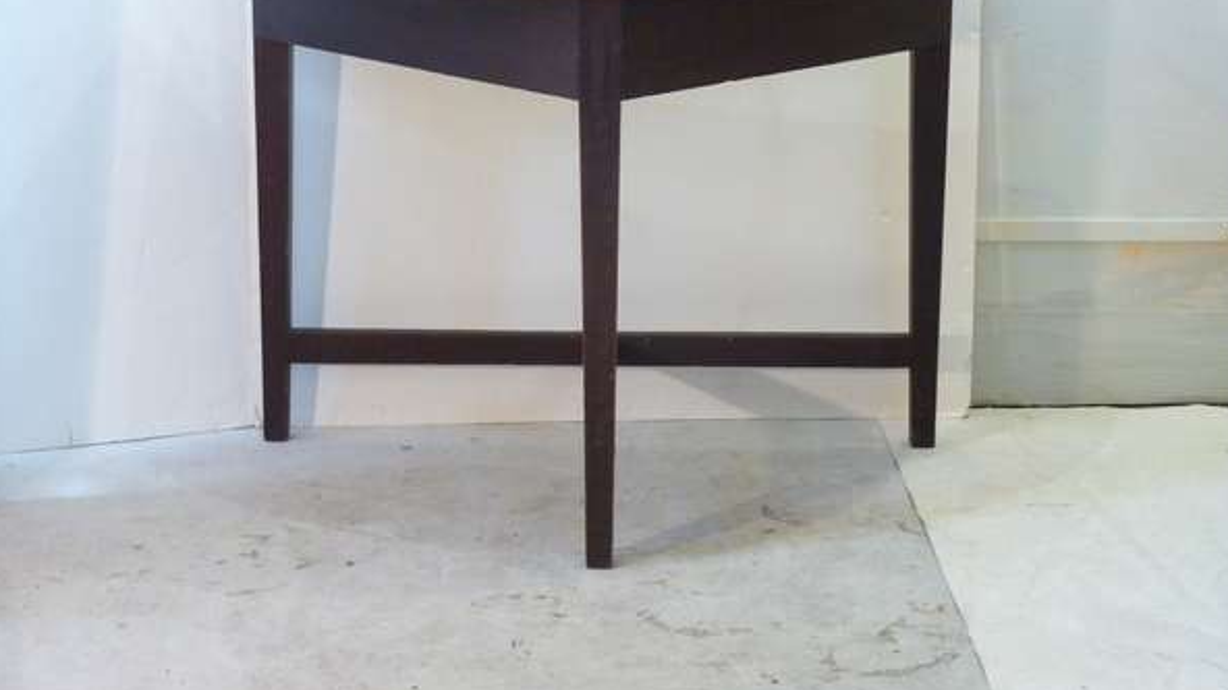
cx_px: 612
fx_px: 2410
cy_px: 257
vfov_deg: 16.3
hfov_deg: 28.6
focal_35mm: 74
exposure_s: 1/8
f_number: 4.1
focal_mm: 11
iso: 400
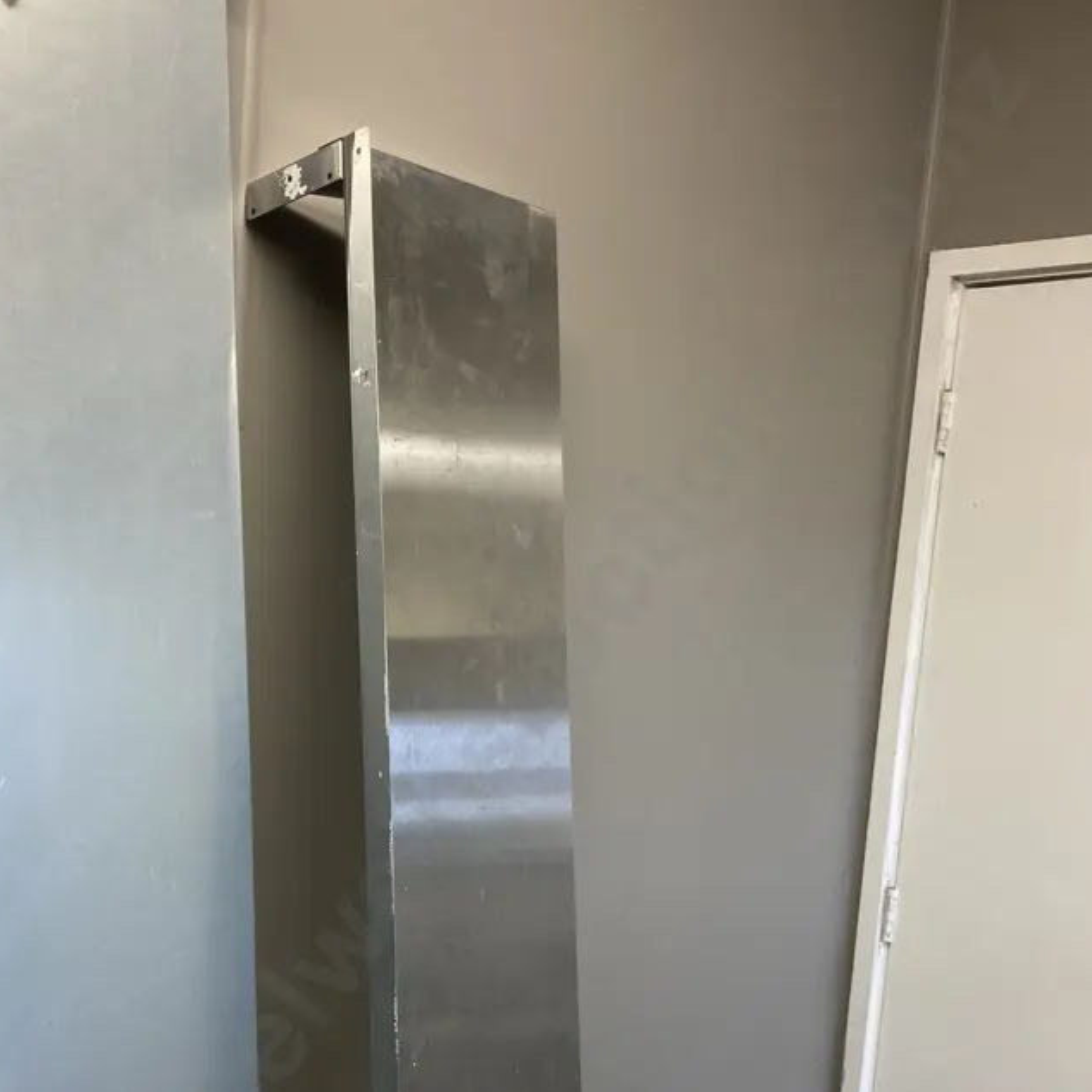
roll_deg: -3.8
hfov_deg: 41.8
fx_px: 1428
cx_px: 479
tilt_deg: -8.0
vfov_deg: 41.1
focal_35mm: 40
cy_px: 770
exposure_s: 1/50
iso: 50
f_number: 1.8
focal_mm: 3.99
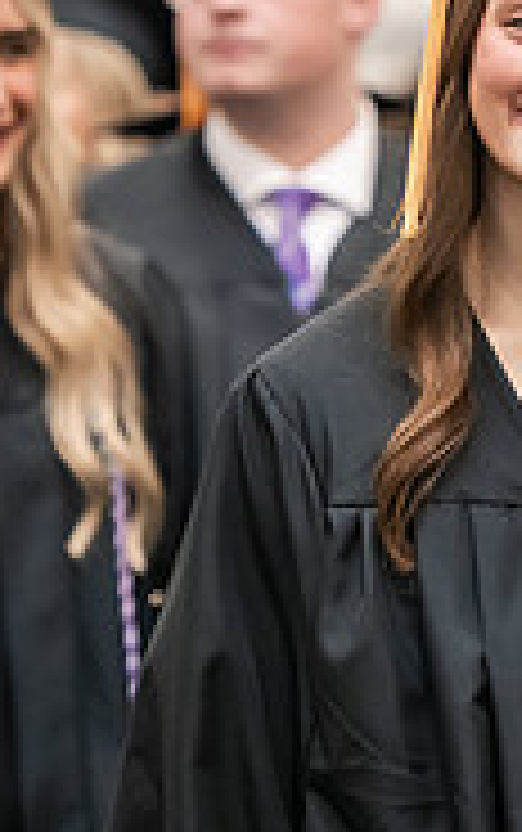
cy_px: 205
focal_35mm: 447
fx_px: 10151
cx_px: 572
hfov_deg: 2.9
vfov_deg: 4.7
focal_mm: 140
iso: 2500
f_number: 3.2
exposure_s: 1/200
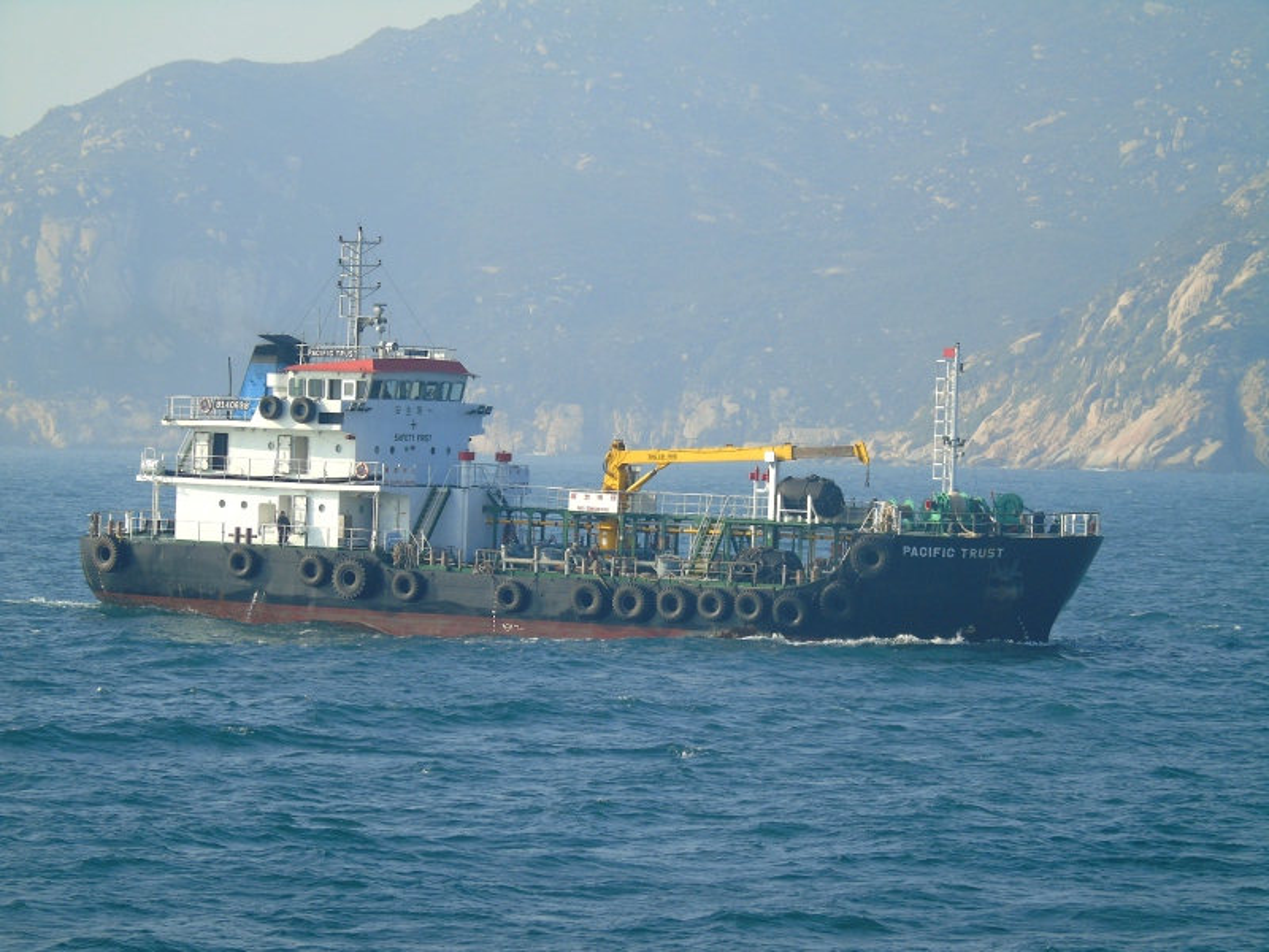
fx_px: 7772
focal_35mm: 212
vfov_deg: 7.0
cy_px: 476
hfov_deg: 9.3
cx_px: 634
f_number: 4.7
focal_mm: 38
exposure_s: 1/400
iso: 80
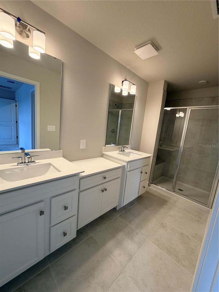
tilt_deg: -8.4
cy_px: 146
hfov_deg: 85.7
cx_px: 110
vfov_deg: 102.1
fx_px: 118
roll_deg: -5.6
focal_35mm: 14
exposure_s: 1/120
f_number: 2.2
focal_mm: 2.22
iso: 200
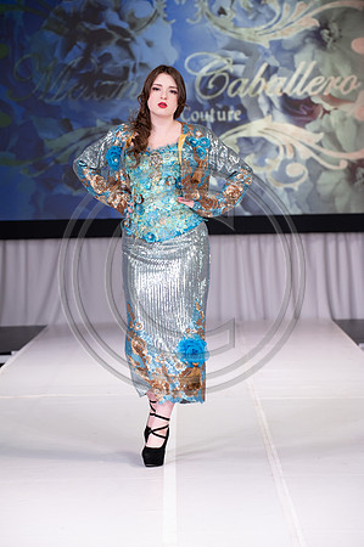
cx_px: 182
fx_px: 1854
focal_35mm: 122
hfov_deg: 11.2
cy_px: 274
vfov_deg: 16.8
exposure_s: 1/400
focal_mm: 122
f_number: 5.6
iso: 2000
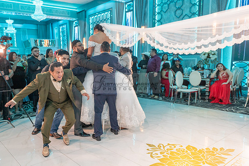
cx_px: 97
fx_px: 209
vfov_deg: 43.1
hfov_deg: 60.8
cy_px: 97
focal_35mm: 30
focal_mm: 24
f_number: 3.5
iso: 1000
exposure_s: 1/200
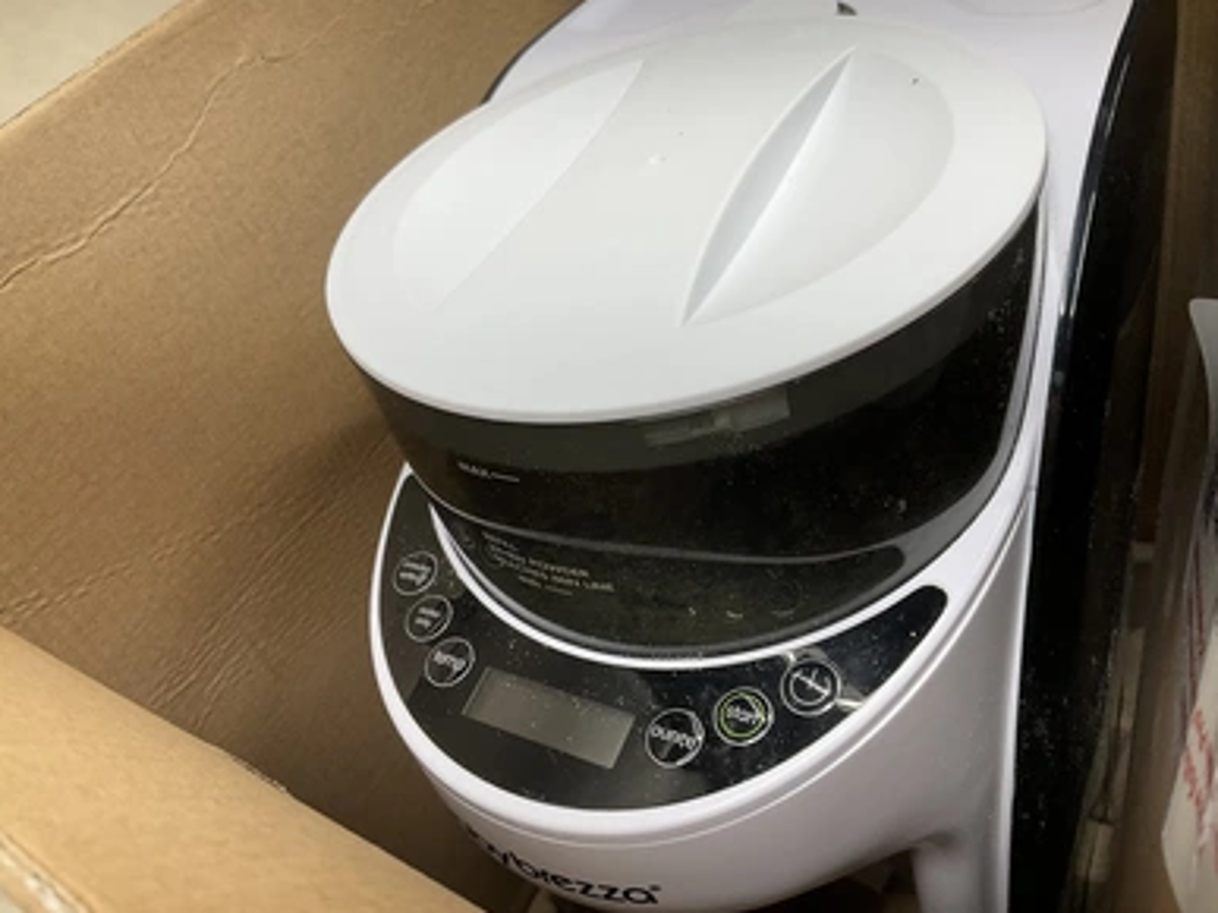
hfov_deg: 60.0
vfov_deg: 46.8
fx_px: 1055
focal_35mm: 30
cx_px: 607
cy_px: 460
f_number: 1.8
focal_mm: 3
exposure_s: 1/120
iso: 32
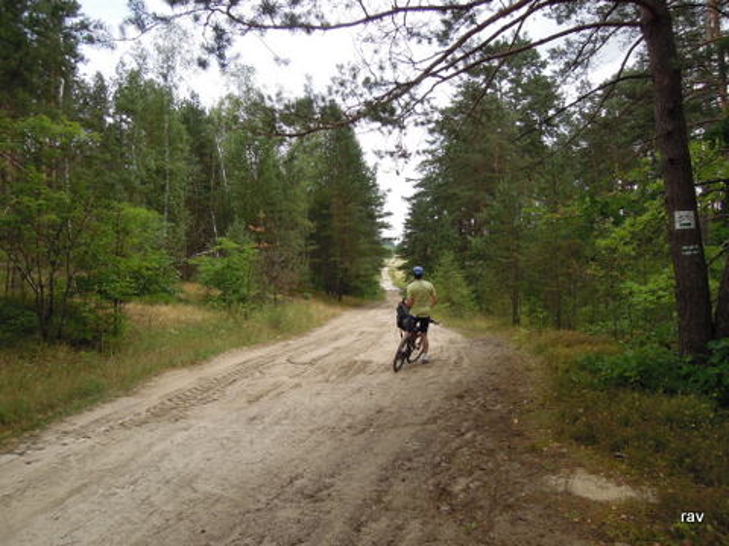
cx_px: 364
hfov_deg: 71.6
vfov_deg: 56.8
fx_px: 505
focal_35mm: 24
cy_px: 273
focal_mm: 4.3
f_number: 2.8
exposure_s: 1/800
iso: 160
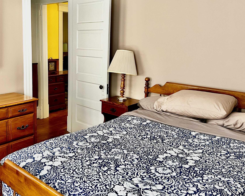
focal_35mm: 35
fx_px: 254
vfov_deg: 41.9
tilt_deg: -7.6
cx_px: 98
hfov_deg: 51.2
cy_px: 74
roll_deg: -0.9
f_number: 1.5
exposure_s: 1/68
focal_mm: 5.7
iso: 125
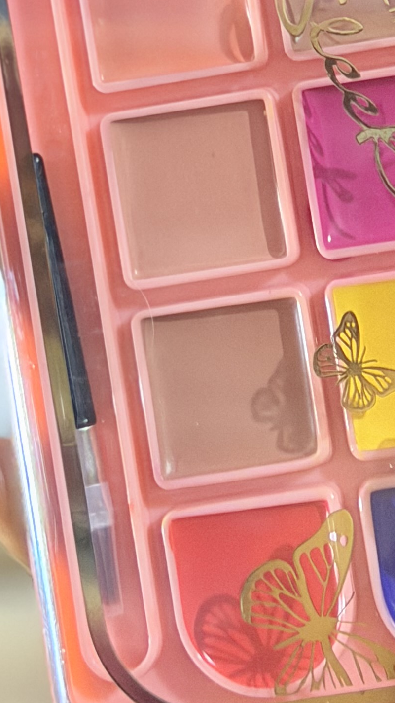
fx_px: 2757
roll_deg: -0.5
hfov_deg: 8.1
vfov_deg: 14.1
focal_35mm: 148
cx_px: 425
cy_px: -105
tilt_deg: -3.2
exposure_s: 1/36
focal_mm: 6.76
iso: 500
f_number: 1.78
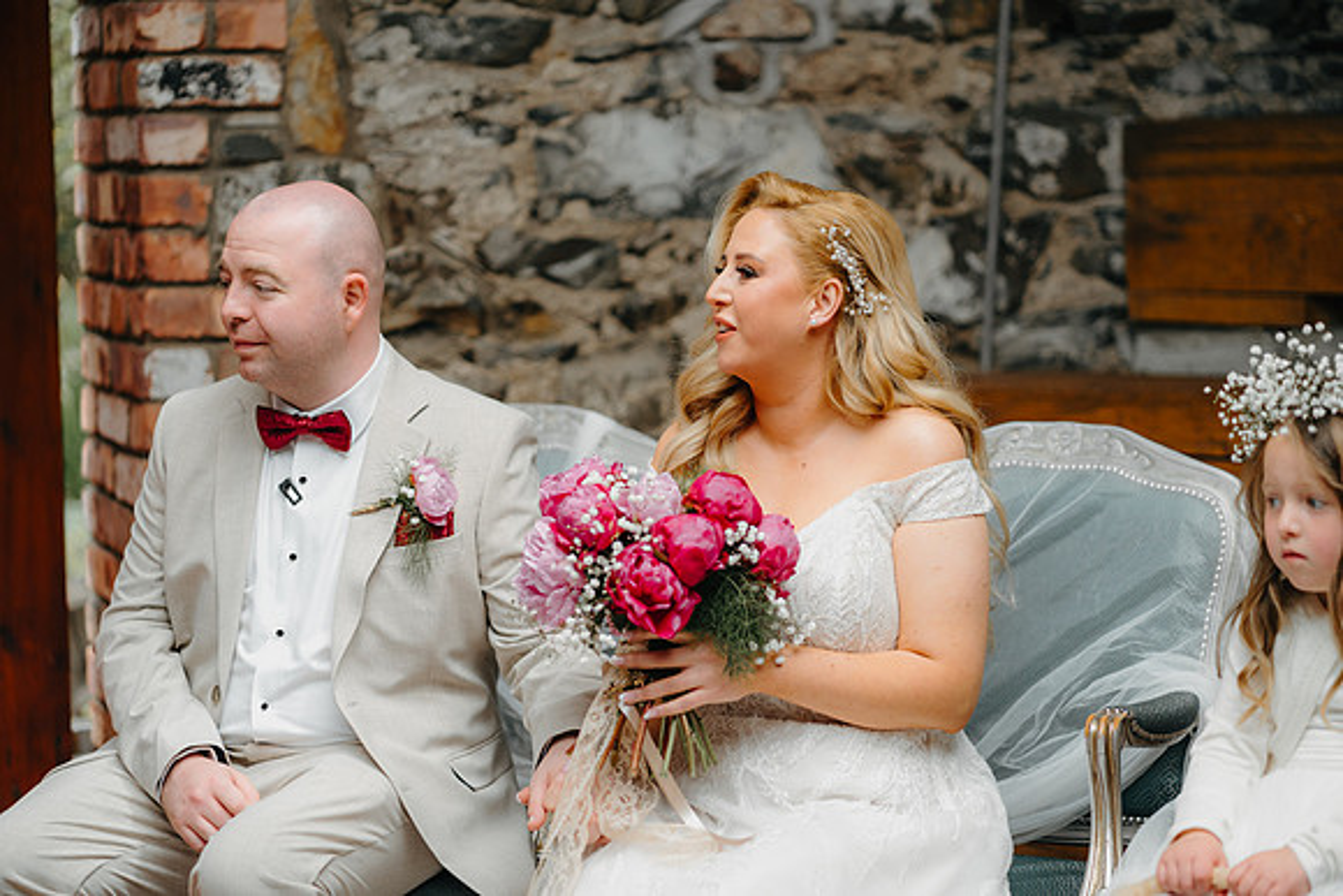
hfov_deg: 23.9
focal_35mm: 85
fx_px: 3172
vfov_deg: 16.1
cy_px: 448
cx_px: 672
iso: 160
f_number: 2
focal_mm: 85
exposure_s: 1/800
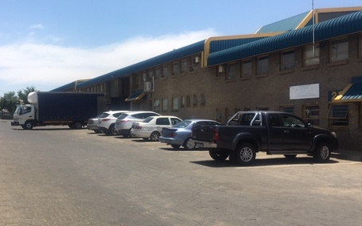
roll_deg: +0.9
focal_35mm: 43
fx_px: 424
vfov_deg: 29.8
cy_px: 114
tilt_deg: +1.4
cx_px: 128
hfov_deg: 45.7
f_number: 2.2
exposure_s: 1/2079
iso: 25
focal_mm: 4.15
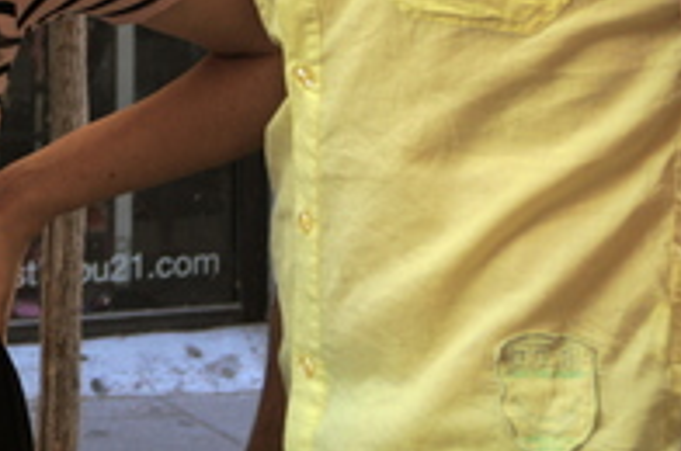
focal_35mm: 145
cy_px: -194
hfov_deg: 13.6
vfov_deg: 9.2
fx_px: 2738
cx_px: -226
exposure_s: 1/80
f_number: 4.5
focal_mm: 30
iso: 100
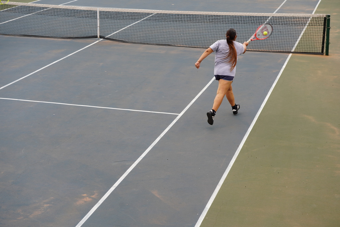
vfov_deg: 19.5
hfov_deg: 28.8
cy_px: 114
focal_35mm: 70
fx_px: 661
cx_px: 170
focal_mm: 70
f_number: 5
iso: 100
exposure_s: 1/320
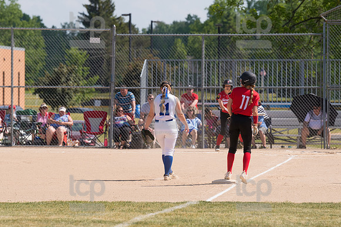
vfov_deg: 4.6
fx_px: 2840
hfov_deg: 6.9
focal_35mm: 300
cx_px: 170
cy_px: 114
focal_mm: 200
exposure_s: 1/1600
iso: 320
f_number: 5.6
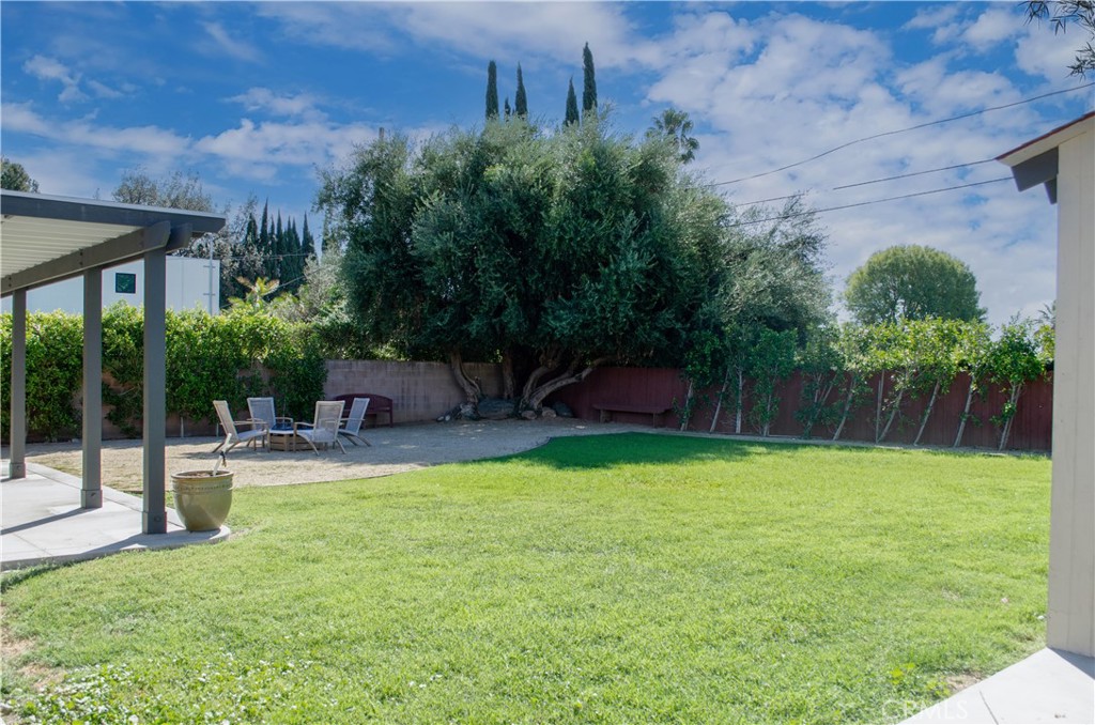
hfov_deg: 62.0
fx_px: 911
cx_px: 548
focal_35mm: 30
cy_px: 362
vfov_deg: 43.4
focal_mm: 20
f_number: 7.1
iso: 250
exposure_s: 1/320
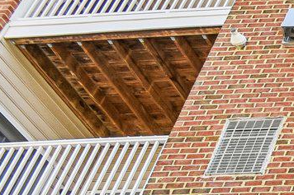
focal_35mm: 92
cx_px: 782
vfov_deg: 11.2
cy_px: 527
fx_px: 751
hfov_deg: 13.1
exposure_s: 1/320
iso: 400
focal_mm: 16
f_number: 8
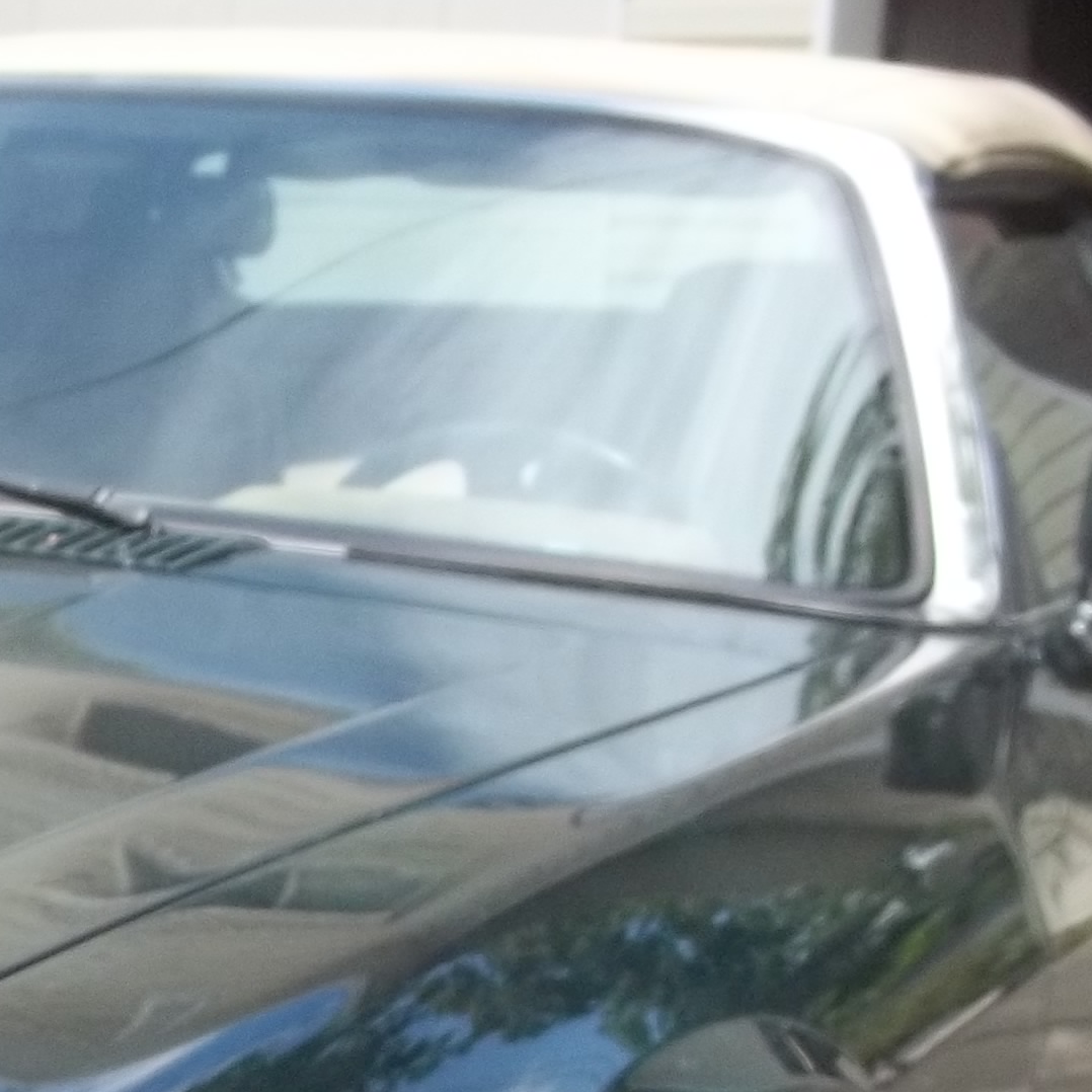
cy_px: 1052
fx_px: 4140
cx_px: -381
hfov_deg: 14.3
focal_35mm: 116
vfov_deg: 14.8
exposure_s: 1/250
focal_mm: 5.9
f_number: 3.3
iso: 64
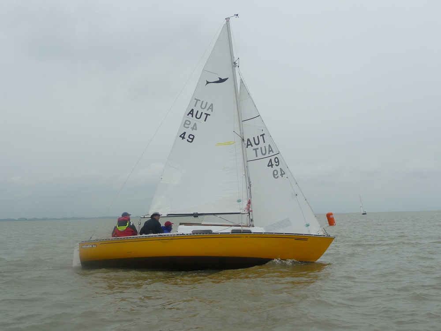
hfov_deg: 44.8
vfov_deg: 34.3
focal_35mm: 42
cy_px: 166
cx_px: 220
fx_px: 535
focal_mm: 6.3
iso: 100
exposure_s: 1/500
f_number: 3.8
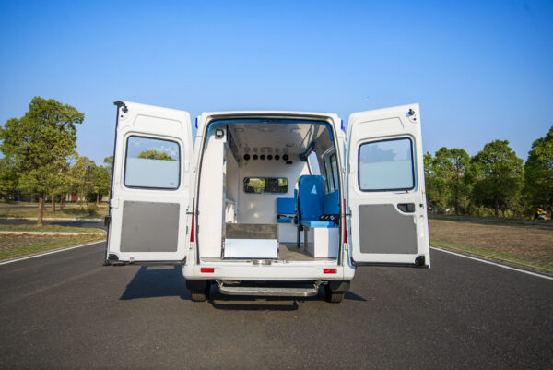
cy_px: 185
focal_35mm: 26
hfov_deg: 69.4
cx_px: 276
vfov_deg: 49.6
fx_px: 400
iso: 100
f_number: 4
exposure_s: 1/800
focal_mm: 26
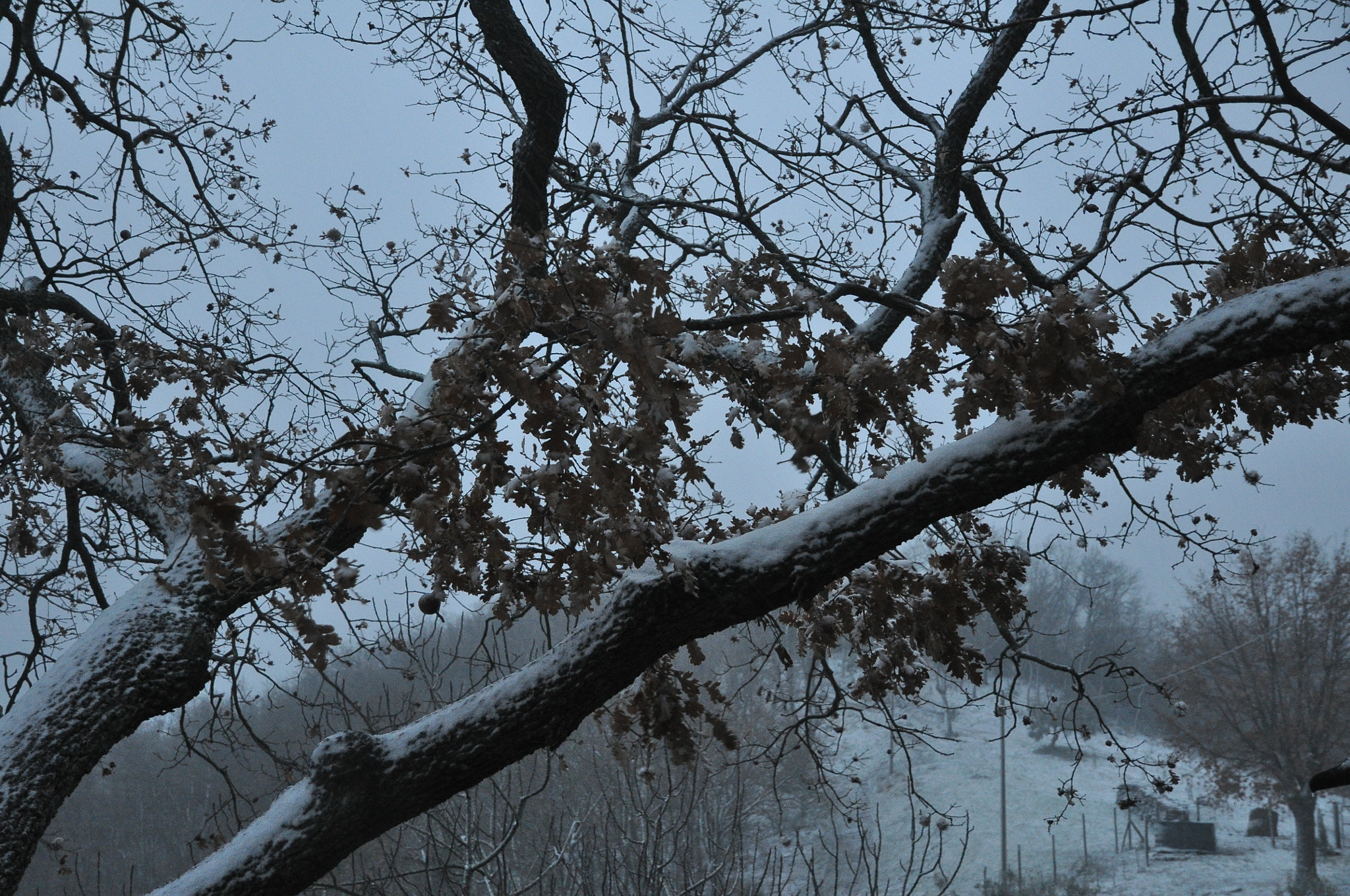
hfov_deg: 49.6
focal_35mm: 39
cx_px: 675
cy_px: 448
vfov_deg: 34.1
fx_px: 1461
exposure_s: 1/25
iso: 1600
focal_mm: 26
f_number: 4.2
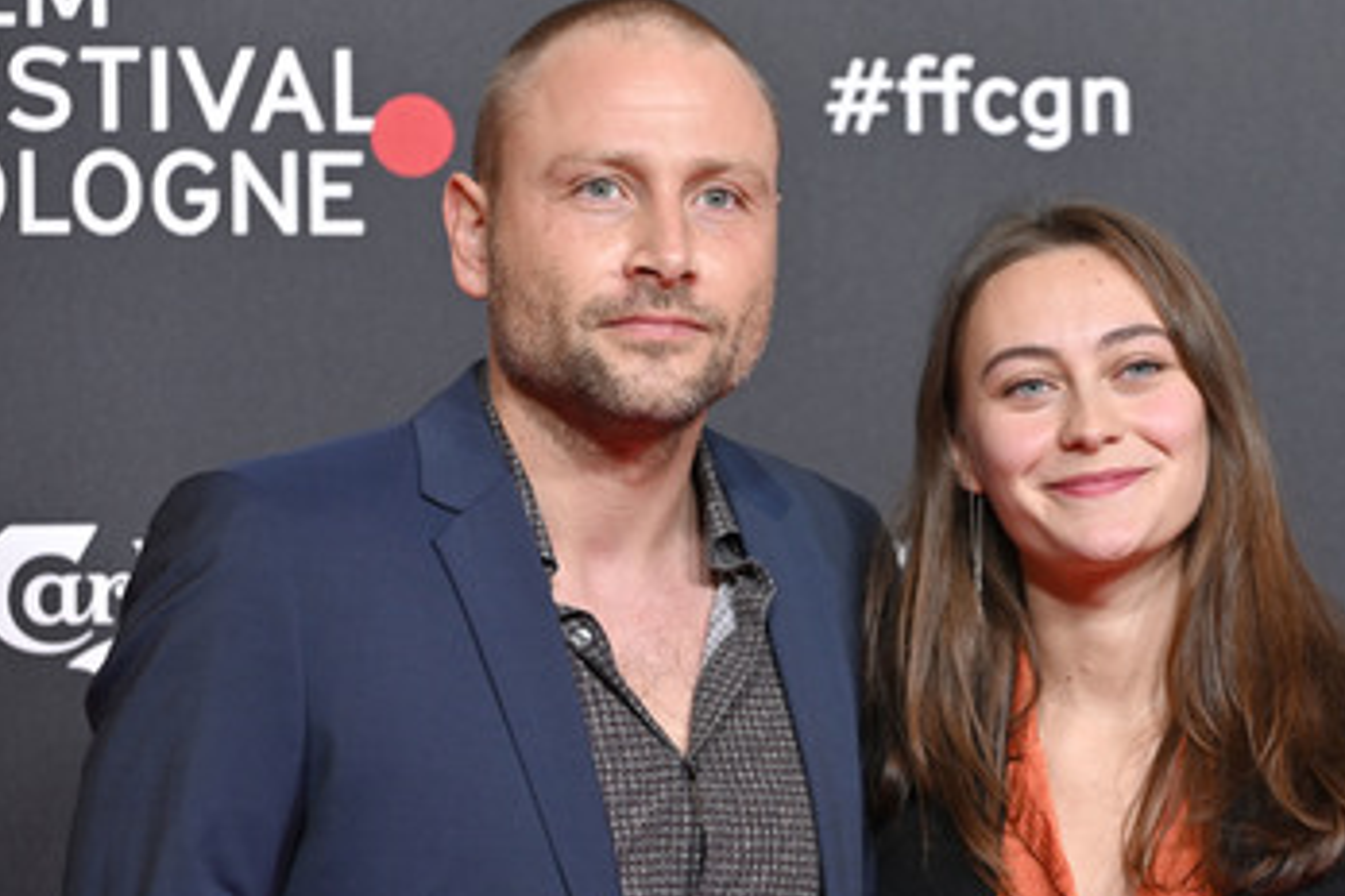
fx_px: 5081
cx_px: 856
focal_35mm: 136
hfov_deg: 15.1
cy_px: 545
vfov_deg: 10.1
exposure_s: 1/200
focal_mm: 105
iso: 800
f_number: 4
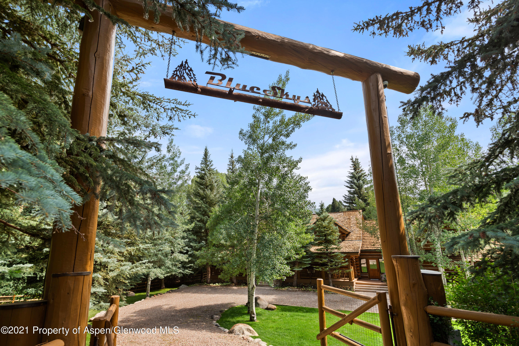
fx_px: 245
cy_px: 173
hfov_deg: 93.3
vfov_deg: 70.5
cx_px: 260
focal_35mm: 17
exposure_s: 1/40
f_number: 7.1
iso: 100
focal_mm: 17
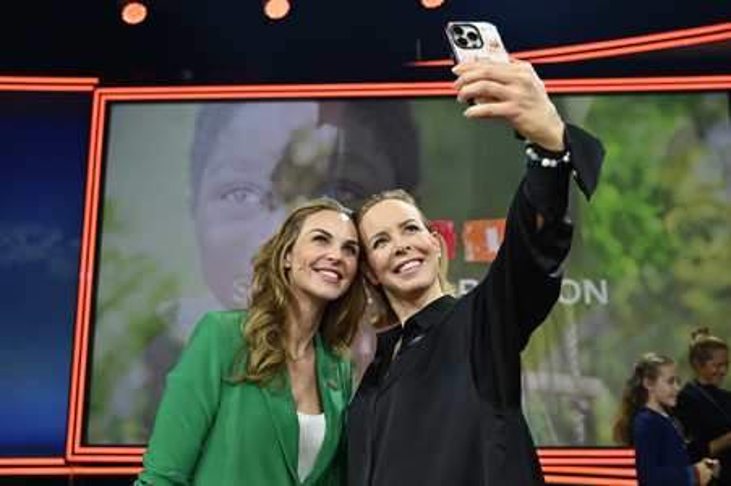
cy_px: 243
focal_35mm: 32
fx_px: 649
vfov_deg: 41.1
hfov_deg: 58.8
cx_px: 366
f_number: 3.5
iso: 800
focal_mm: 32
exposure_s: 1/200
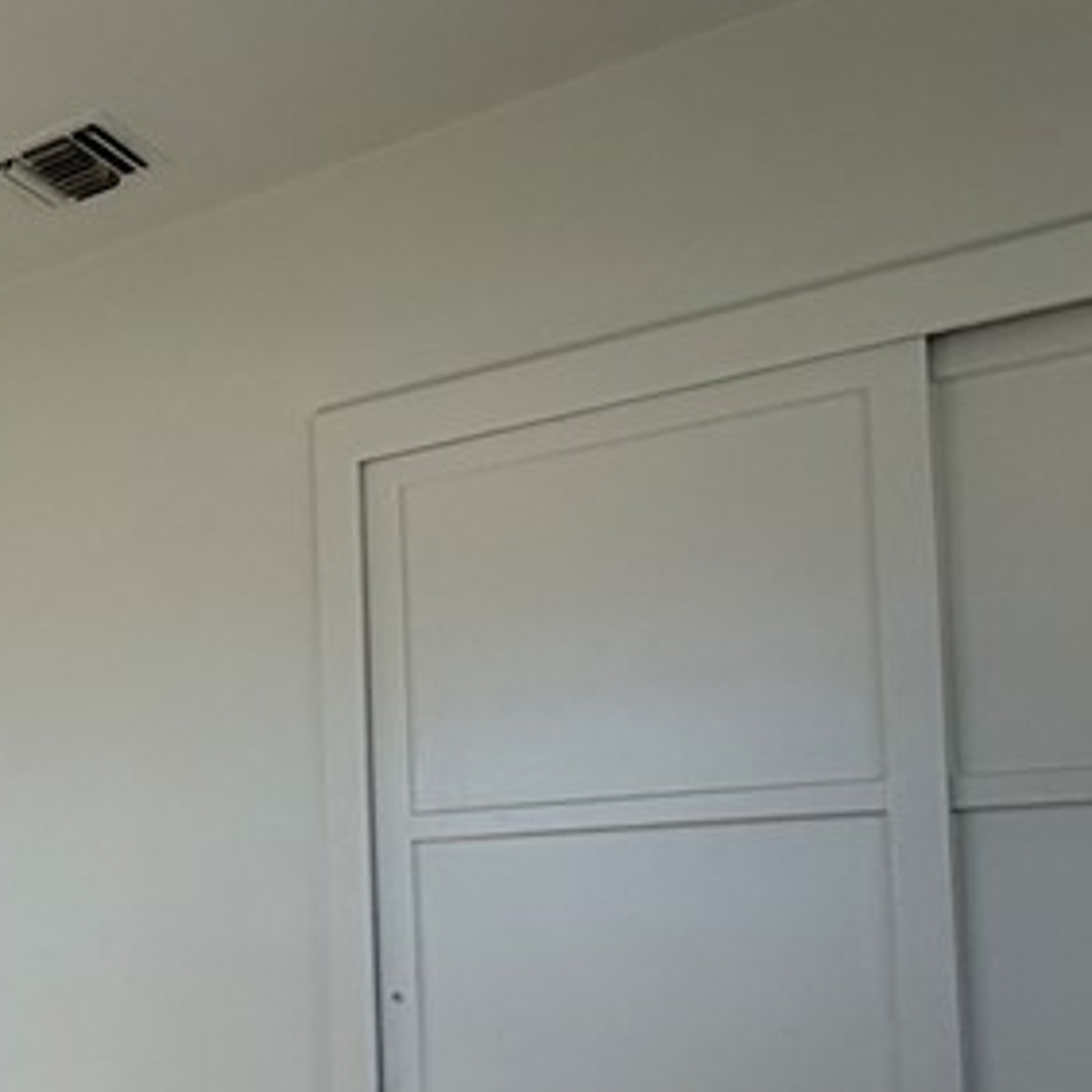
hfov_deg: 30.3
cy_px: 906
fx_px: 1606
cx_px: -302
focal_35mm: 45
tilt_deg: +2.1
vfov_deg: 36.0
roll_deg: +0.1
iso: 50
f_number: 2.2
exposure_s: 1/139
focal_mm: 2.22
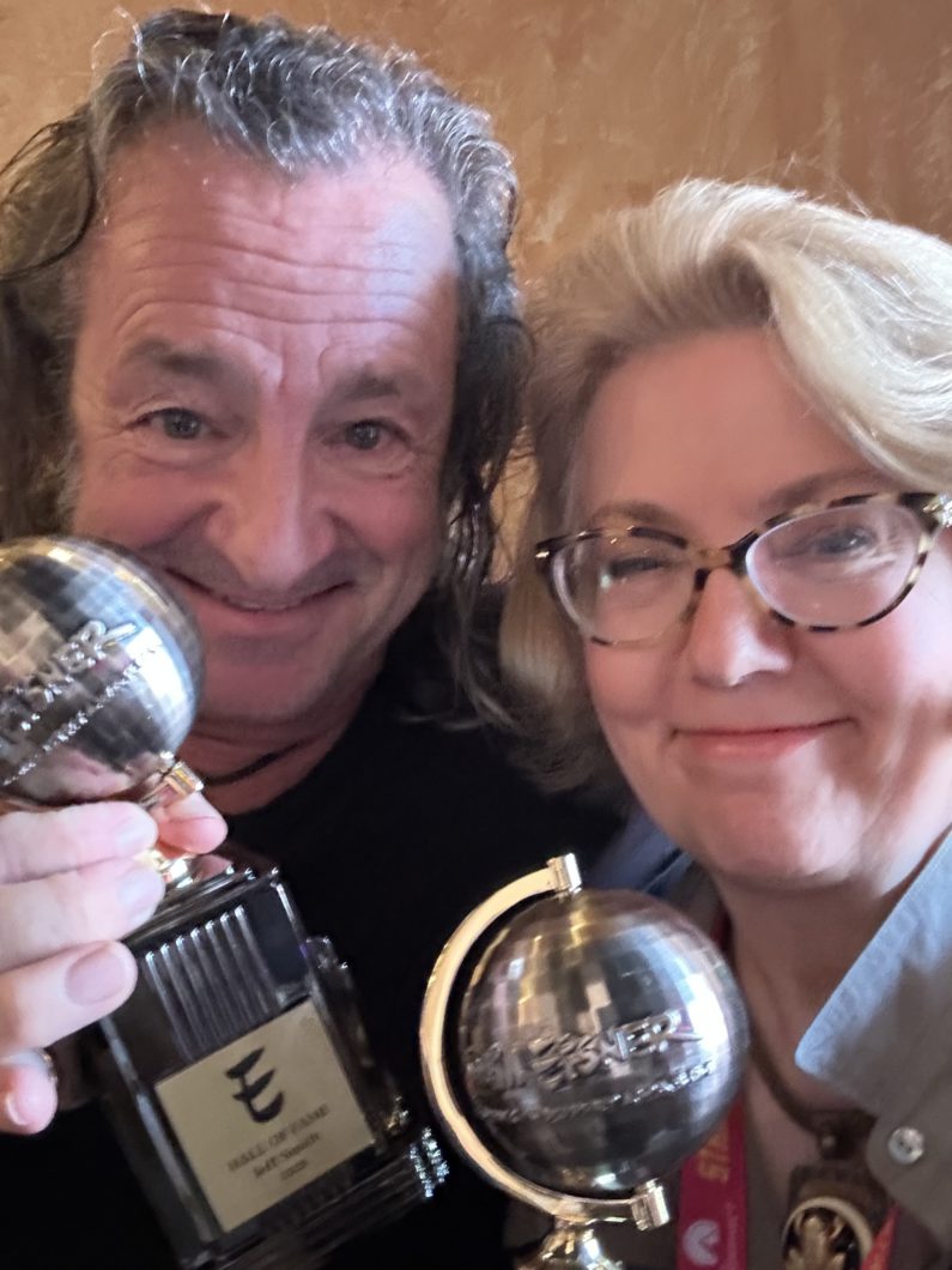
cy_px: 635
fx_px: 1100
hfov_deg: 46.8
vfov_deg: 60.0
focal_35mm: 30
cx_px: 476
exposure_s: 1/15
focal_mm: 2.69
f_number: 1.9
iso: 1000
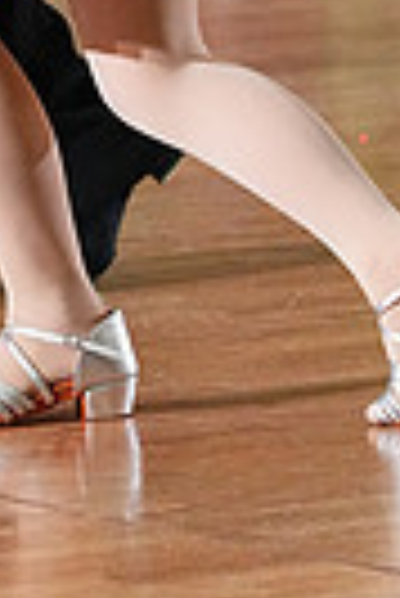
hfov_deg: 2.6
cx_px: -191
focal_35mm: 522
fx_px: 8677
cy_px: -634
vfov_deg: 3.9
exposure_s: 1/400
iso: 8000
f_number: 5
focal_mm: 120
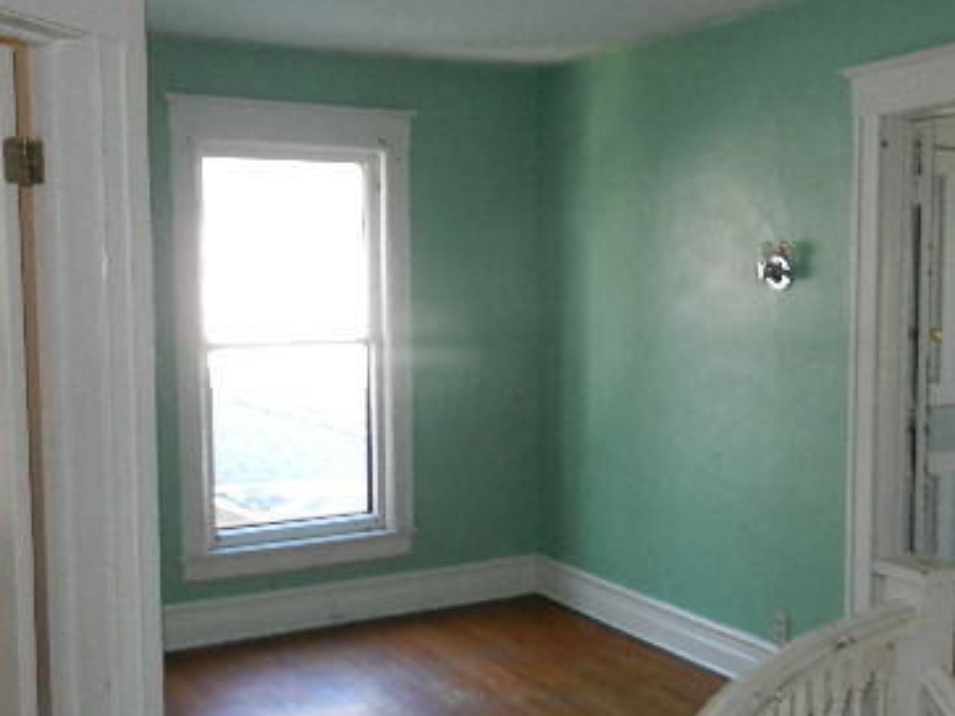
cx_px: 543
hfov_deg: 42.8
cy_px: 388
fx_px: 1214
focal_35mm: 44
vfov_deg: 32.9
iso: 200
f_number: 3.5
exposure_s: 1/30
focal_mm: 4.5
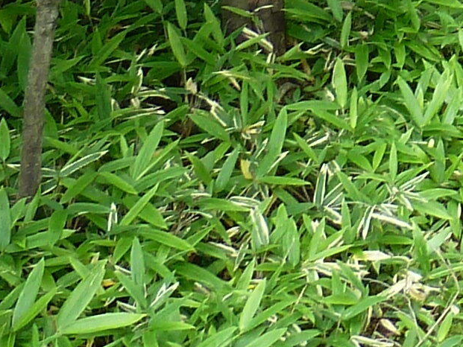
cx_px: 998
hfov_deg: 10.9
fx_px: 2154
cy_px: -616
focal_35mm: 161
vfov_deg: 8.1
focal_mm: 4.1
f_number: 3.3
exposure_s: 1/30
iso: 80
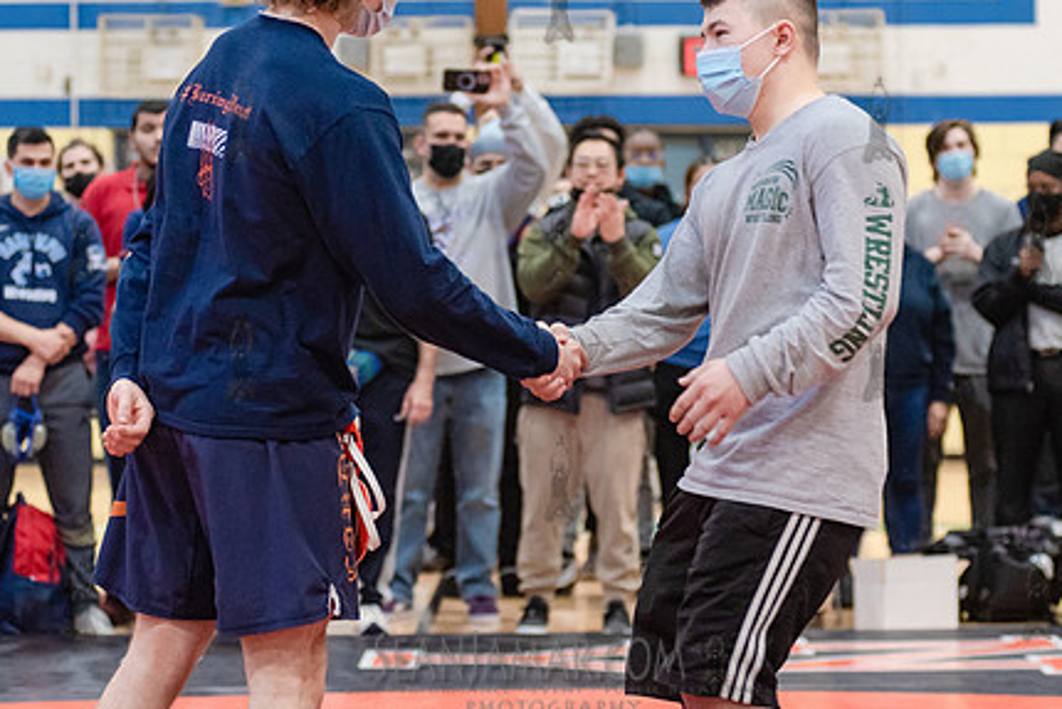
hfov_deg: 18.9
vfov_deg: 12.7
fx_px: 3187
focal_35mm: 108
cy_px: 238
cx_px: 558
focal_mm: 80
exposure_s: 1/320
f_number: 3.5
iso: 4000
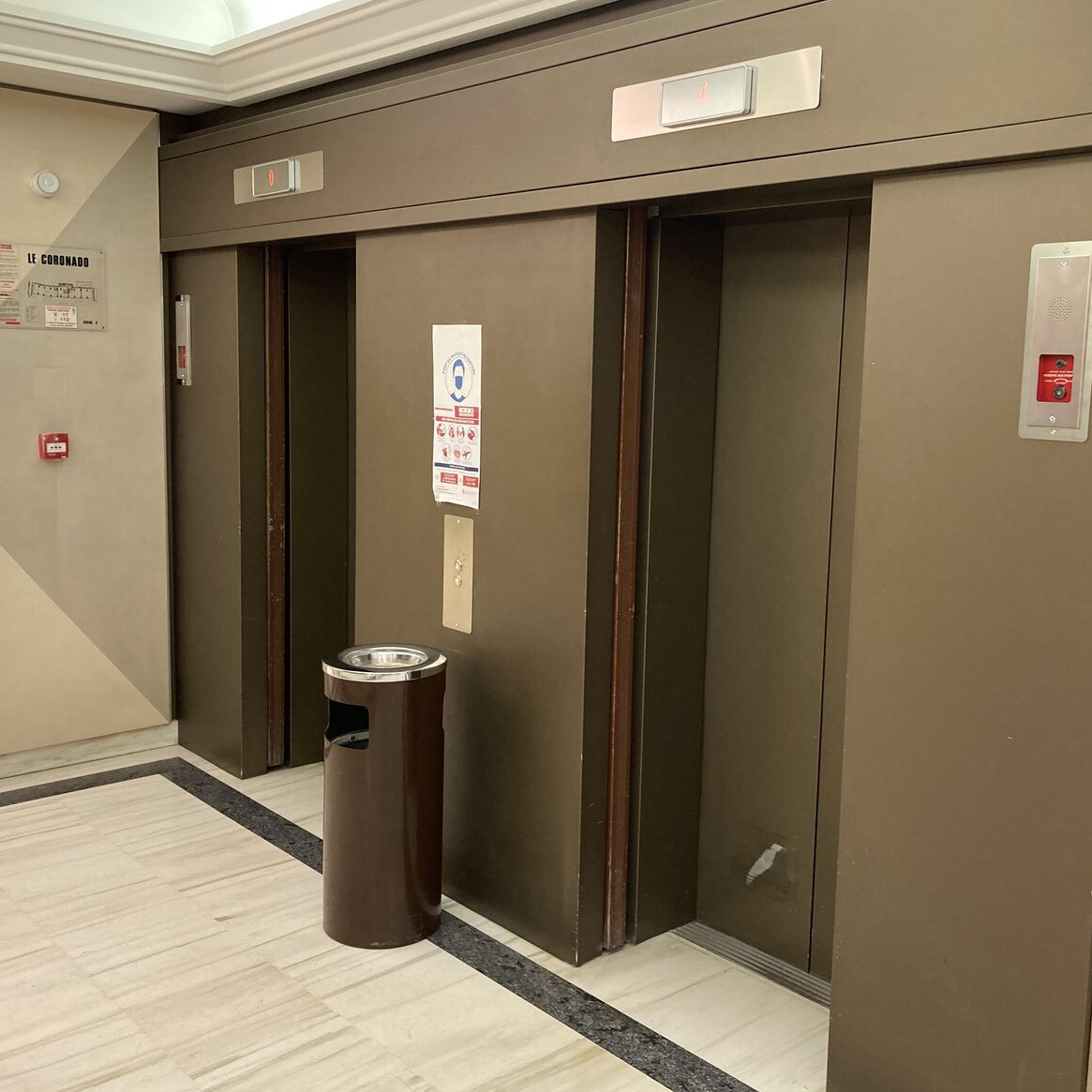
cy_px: 547
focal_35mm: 34
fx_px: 1213
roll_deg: -1.3
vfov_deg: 48.5
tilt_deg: -8.0
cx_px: 548
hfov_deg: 48.5
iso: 125
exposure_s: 1/50
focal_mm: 3.99
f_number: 1.8
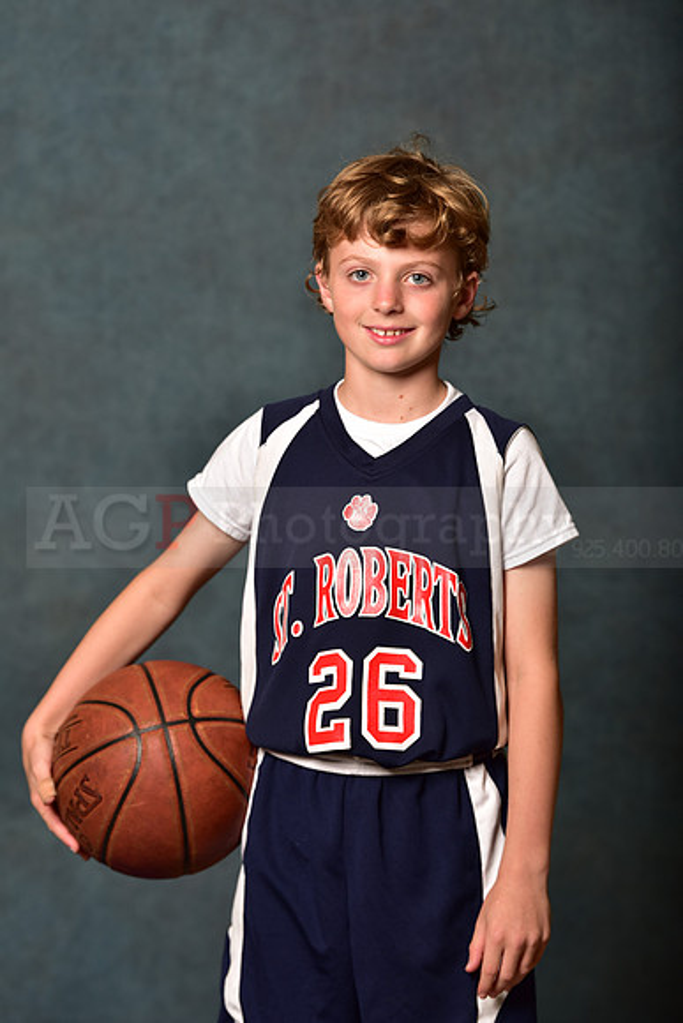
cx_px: 342
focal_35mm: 145
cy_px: 512
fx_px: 4124
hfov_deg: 9.5
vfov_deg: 14.2
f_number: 4.5
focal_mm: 145
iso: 250
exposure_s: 1/250
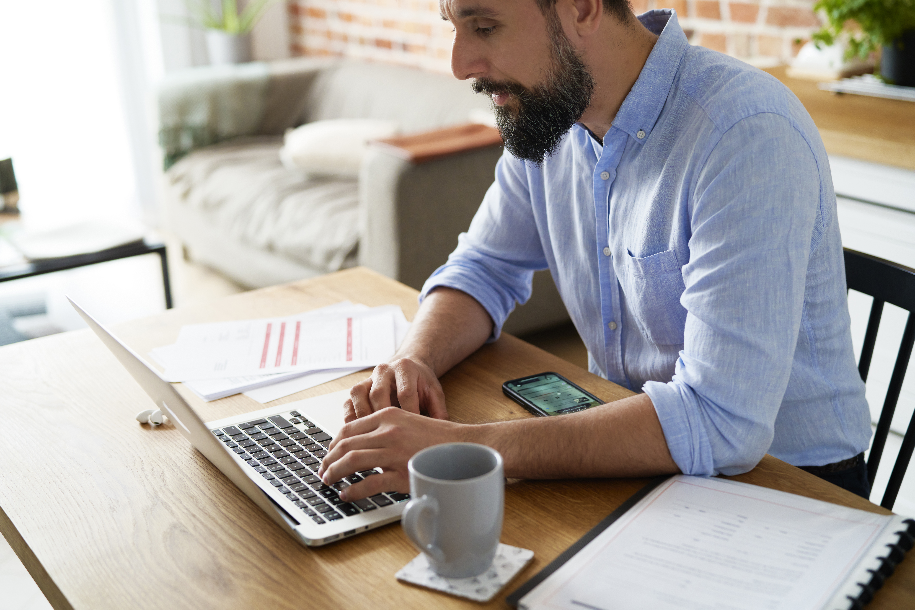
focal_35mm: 50
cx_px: 458
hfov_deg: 39.6
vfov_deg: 27.0
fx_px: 1271
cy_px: 305
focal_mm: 50
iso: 640
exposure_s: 1/100
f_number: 2.2
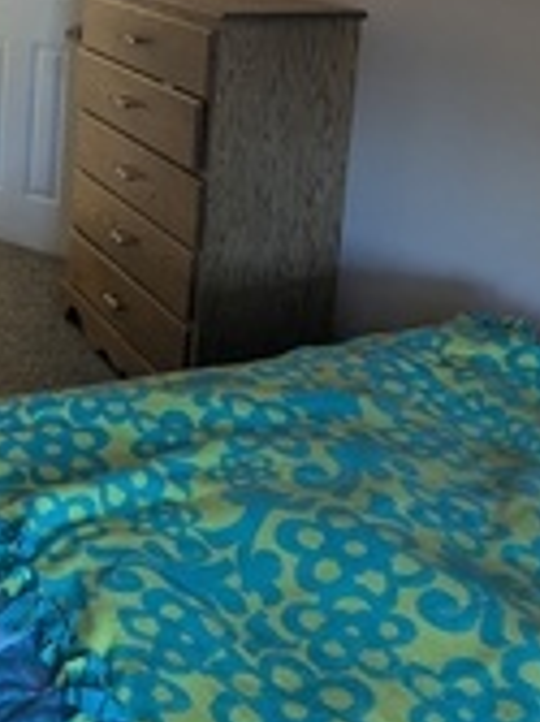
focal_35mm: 48
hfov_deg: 26.3
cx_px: -138
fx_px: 1000
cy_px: 9
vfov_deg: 36.0
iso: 185
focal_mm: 2.35
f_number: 2.2
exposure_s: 1/24
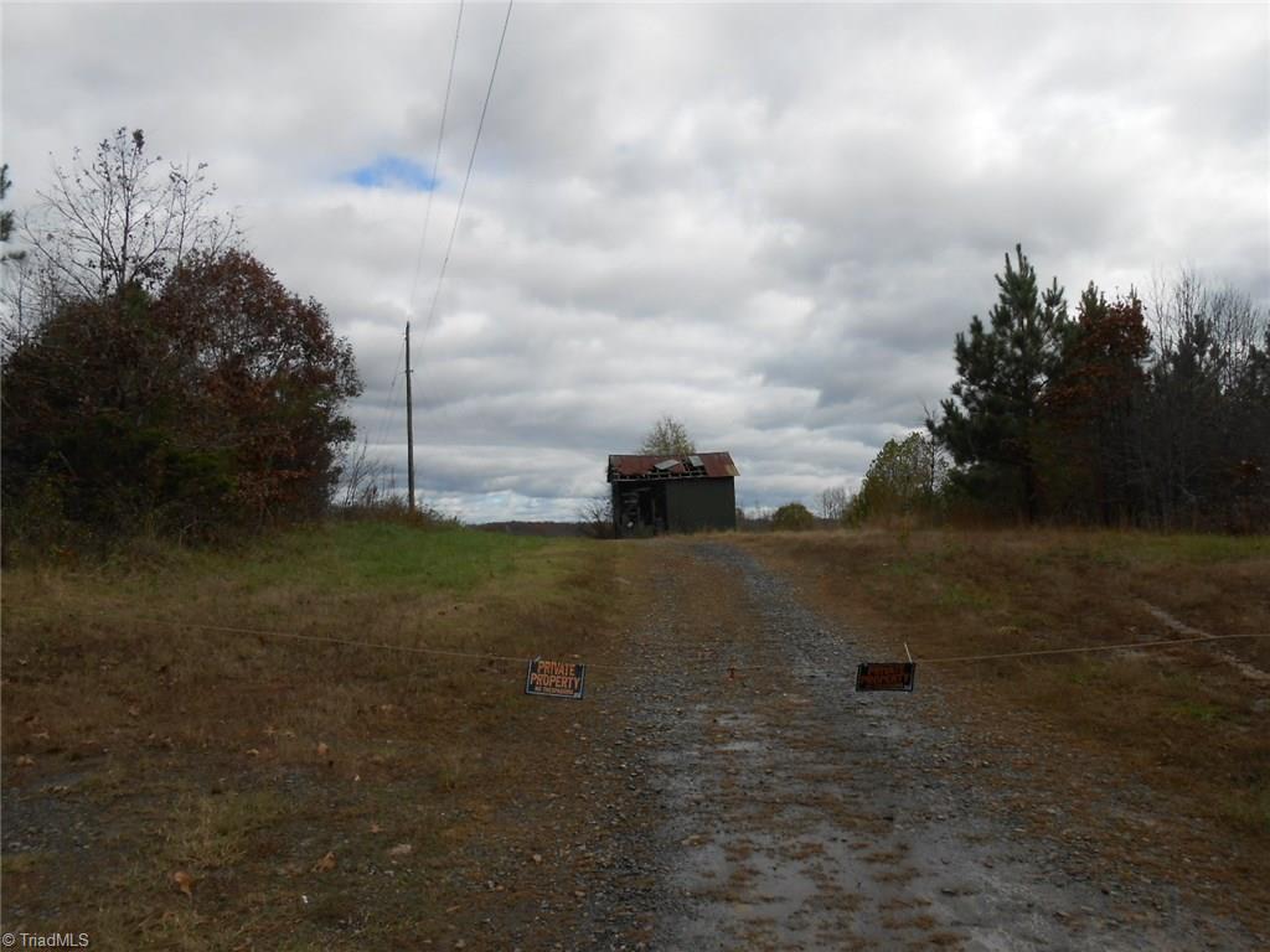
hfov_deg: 67.3
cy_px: 476
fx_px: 954
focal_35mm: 26
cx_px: 635
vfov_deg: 53.1
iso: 80
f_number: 3.5
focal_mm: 4.6
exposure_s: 1/1000
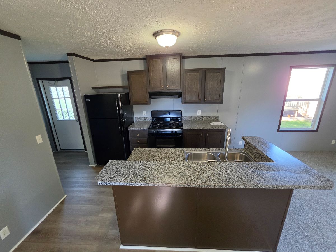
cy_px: 126
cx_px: 168
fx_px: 126
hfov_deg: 106.2
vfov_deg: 89.9
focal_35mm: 13
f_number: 1.9
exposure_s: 1/120
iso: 320
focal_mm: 2.2
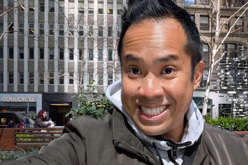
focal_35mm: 36
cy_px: 118
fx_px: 248
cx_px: 164
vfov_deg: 36.3
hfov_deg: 52.2
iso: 40
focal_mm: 2.74
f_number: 2.2
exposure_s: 1/284
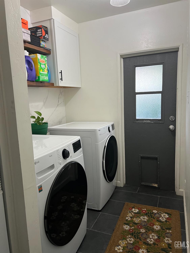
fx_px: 190
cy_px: 126
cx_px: 95
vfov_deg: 67.3
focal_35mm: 26
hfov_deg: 53.1
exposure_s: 1/60
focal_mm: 5.7
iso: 100
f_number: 1.5
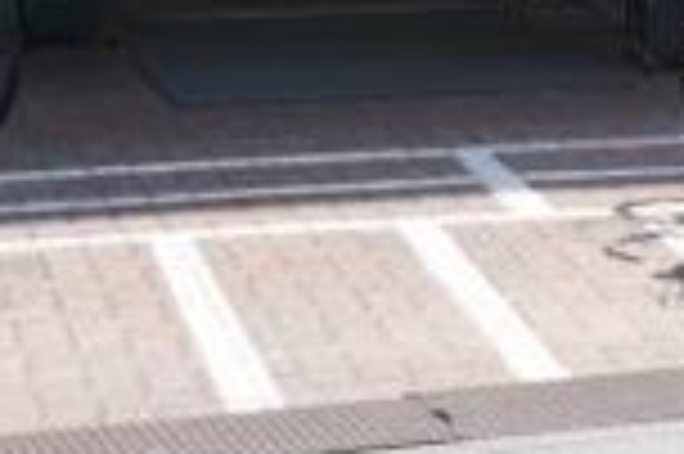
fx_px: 4141
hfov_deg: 8.7
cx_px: 1580
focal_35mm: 218
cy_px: -526
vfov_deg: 6.1
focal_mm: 23
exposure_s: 1/125
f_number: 8
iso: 100
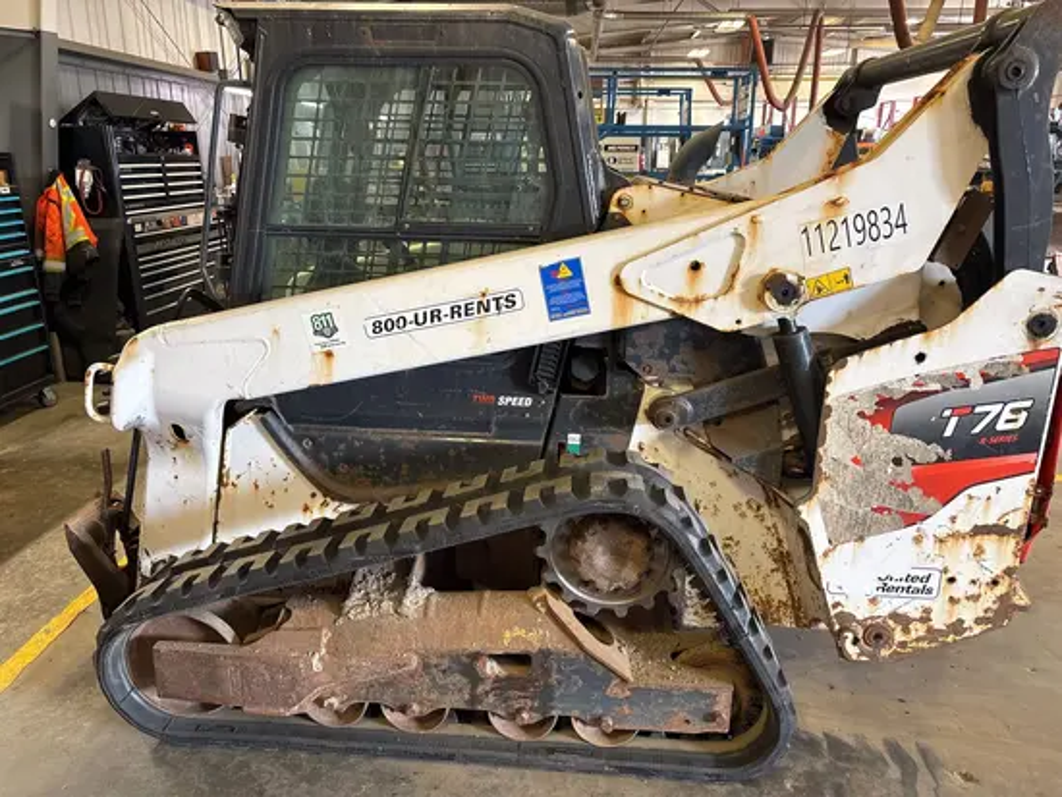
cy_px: 398
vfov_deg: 53.1
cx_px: 531
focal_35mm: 26
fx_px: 798
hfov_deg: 67.3
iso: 160
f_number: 1.6
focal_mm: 5.96
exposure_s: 1/60
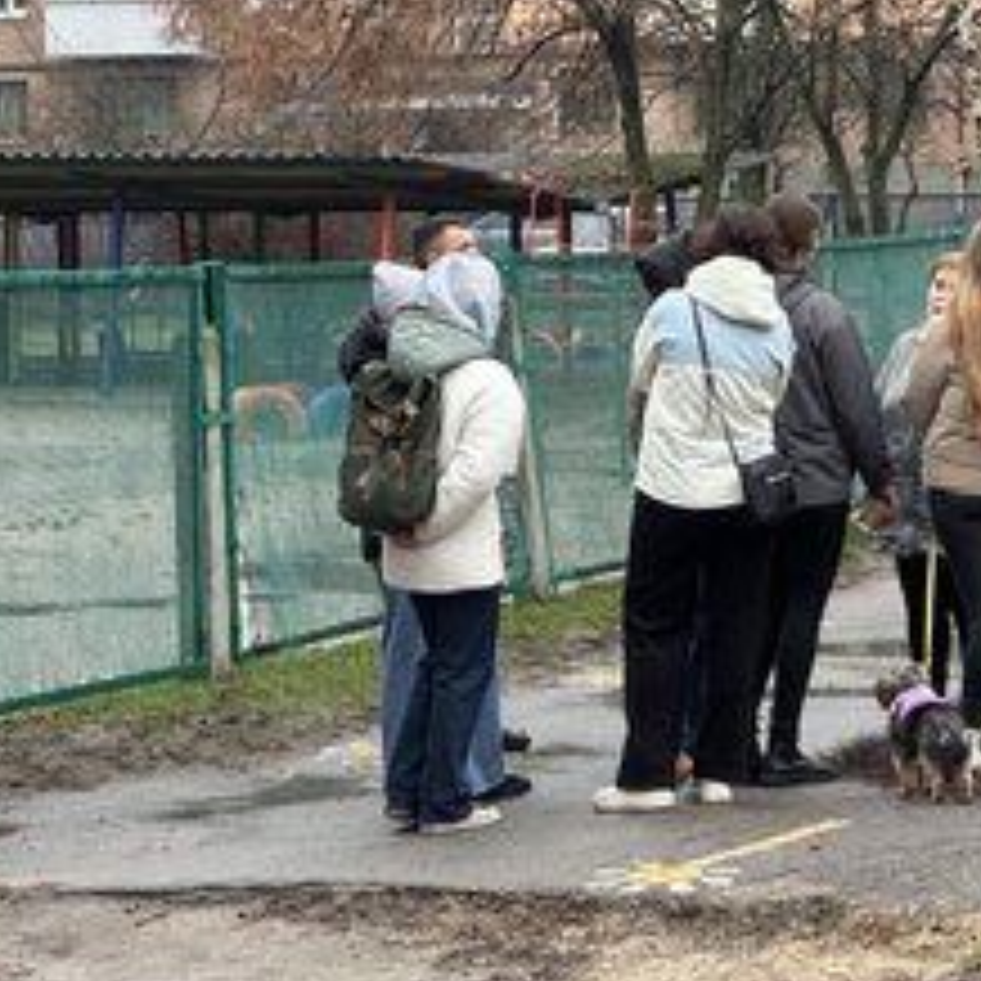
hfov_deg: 13.9
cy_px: 482
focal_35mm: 125
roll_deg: +0.5
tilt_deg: -2.6
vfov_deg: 14.0
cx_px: 590
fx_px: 4008
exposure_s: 1/99
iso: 160
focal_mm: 9
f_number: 2.8
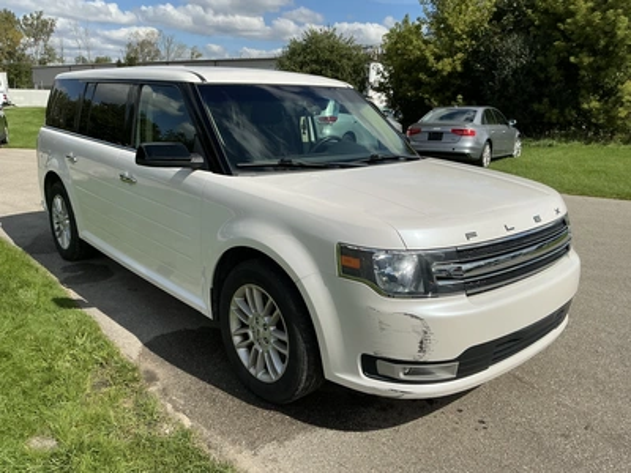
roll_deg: -2.0
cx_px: 316
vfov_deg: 49.7
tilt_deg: -15.4
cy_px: 236
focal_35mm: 28
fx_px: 510
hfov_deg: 63.4
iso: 25
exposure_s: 1/3322
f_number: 1.8
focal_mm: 3
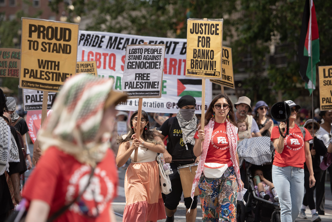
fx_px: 1338
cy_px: 111
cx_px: 166
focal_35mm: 145
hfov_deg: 14.1
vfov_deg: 9.5
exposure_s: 1/2000
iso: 800
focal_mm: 145
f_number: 3.5
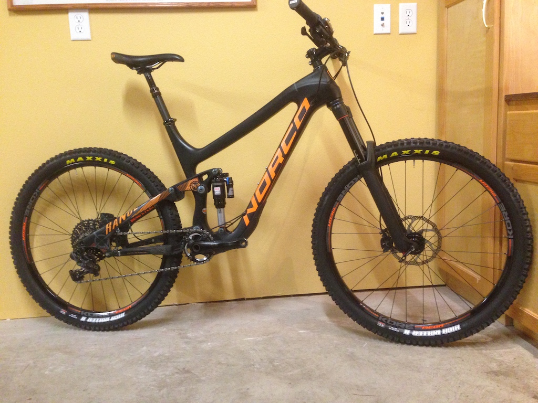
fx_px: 513
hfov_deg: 55.4
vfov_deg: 42.9
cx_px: 269
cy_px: 202
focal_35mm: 33
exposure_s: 1/15
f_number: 2.4
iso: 400
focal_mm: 4.12
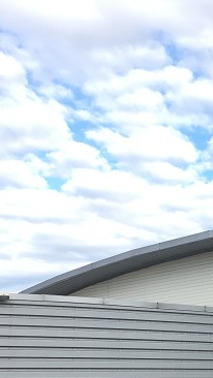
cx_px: 314
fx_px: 692
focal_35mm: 69
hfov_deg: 16.1
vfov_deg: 29.8
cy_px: 308
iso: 25
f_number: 2.2
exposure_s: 1/418
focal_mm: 4.15
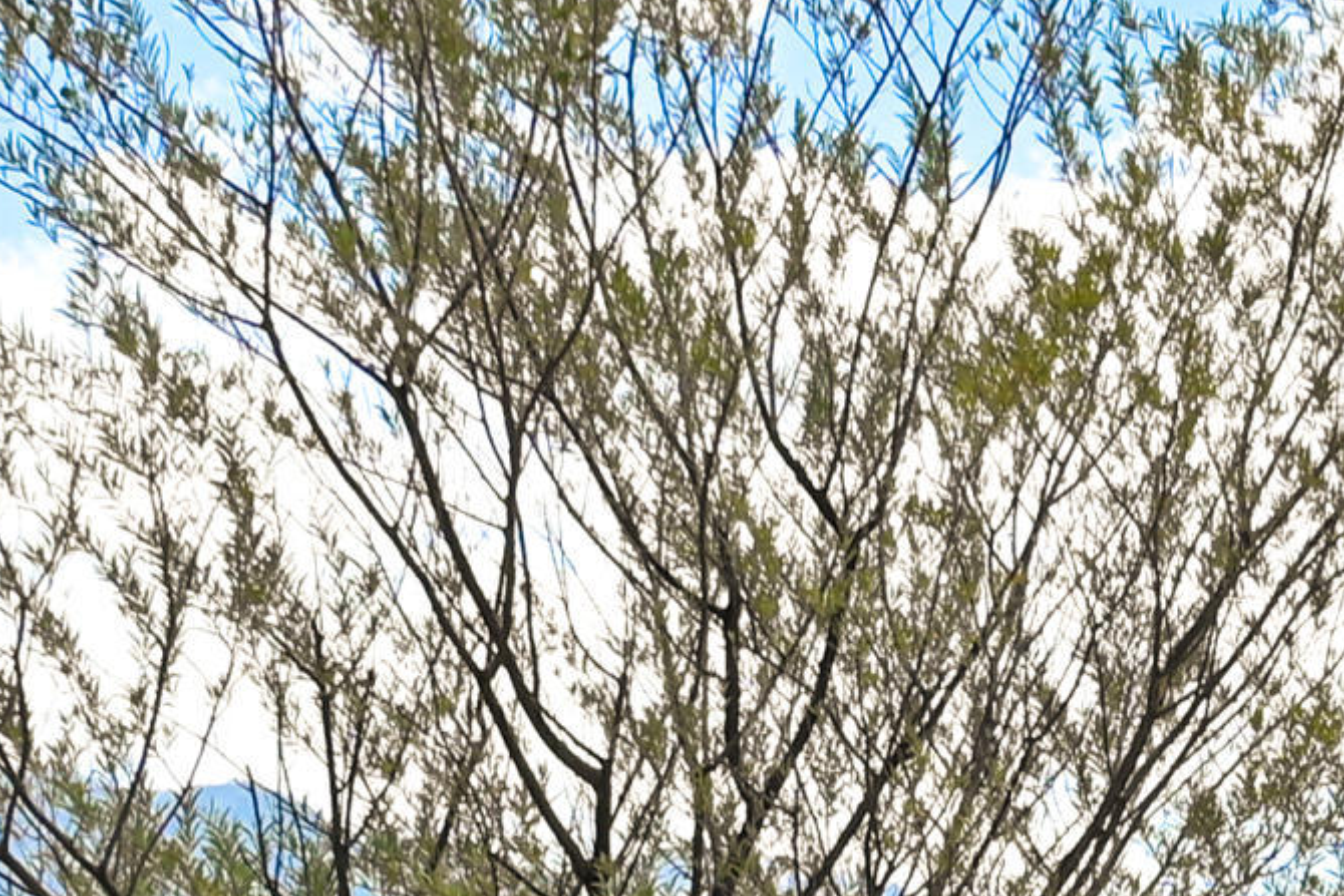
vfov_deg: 7.5
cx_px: 1069
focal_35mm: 179
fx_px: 6684
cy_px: 1606
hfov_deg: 11.4
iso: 100
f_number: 8
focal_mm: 27
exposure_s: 1/250
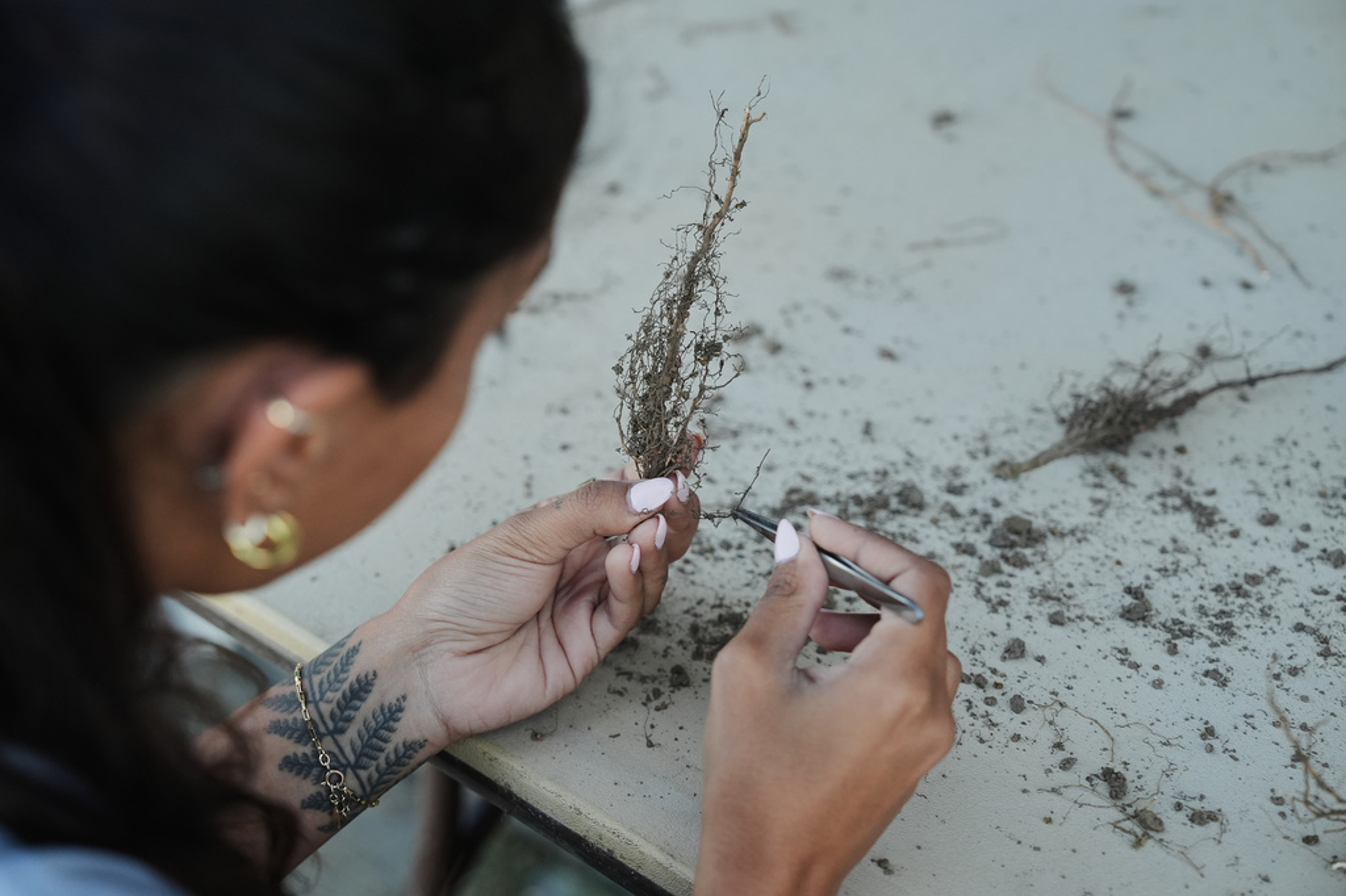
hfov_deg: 28.9
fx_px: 2616
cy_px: 448
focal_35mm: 70
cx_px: 673
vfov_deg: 19.4
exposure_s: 1/500
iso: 1600
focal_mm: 70
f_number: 4
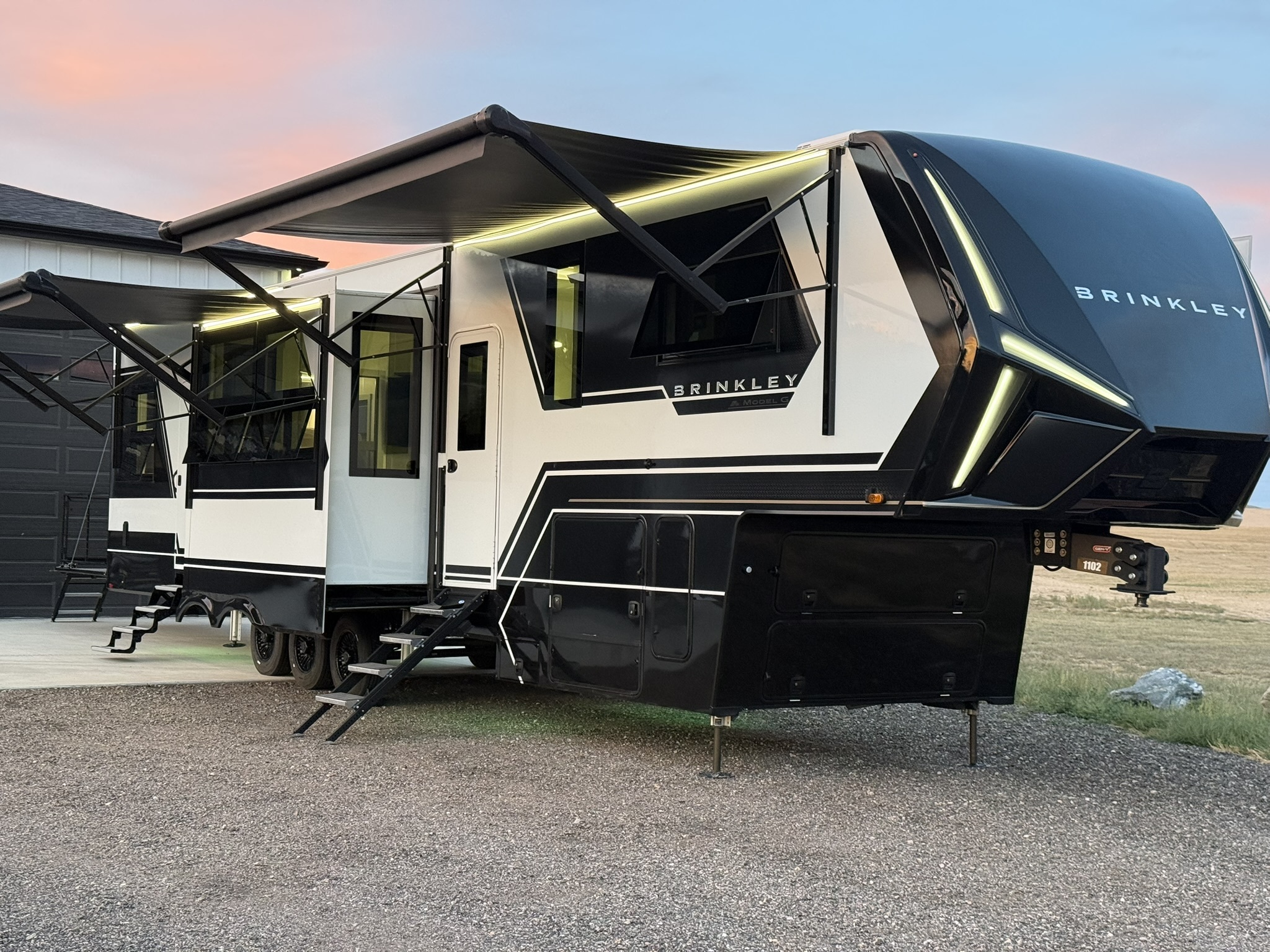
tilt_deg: +3.9
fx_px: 1761
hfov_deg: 39.7
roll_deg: -1.0
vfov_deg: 30.3
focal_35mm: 48
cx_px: 635
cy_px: 476
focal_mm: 6.76
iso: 250
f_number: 1.78
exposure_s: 1/60
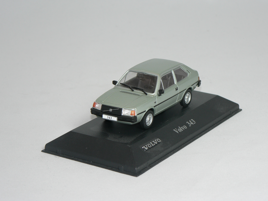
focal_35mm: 122
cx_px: 134
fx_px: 945
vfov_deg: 12.1
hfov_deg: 16.1
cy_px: 100
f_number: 3.2
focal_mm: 20.3
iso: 80
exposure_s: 1/60
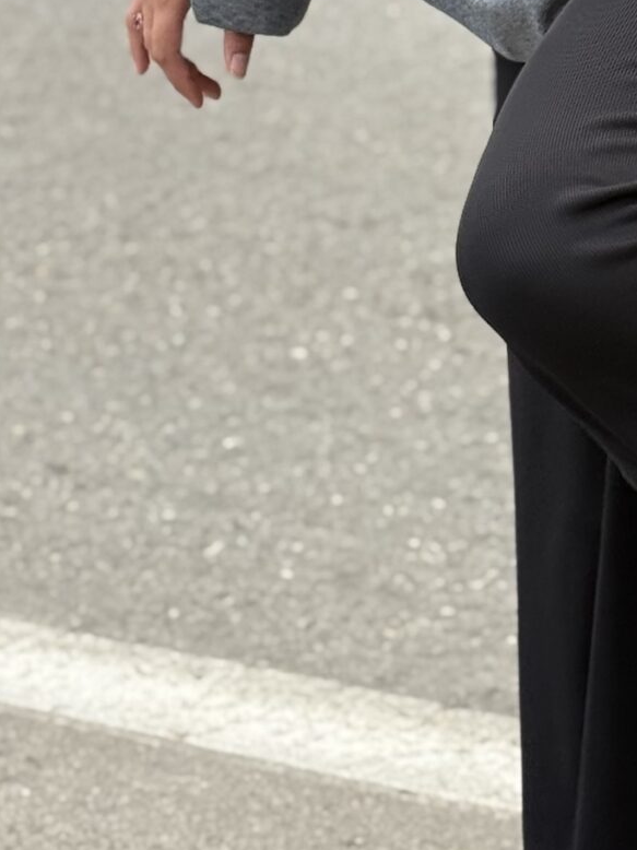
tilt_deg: -9.7
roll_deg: -3.5
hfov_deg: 9.2
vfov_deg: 12.3
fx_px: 3879
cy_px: -45
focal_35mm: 158
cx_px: 837
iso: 80
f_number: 1.78
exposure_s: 1/1000
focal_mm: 6.76
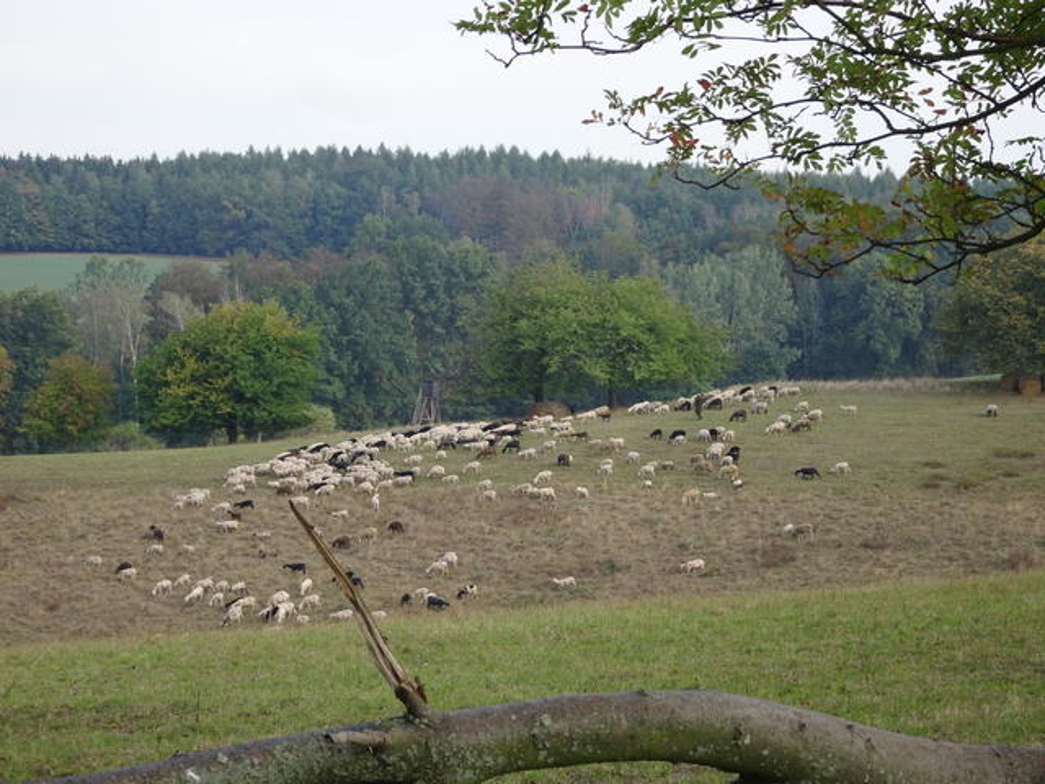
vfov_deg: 17.4
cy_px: 392
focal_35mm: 85
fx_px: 2566
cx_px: 522
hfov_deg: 23.0
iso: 80
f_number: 5
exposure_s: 1/160
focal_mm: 14.54
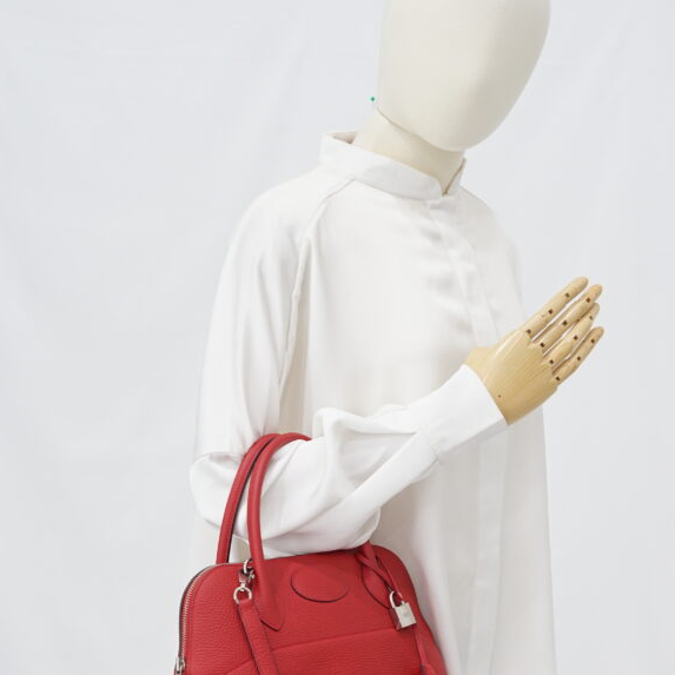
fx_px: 1677
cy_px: 595
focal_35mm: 76
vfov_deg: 22.3
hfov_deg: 22.8
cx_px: 361
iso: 640
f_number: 6.3
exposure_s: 1/10
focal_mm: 50
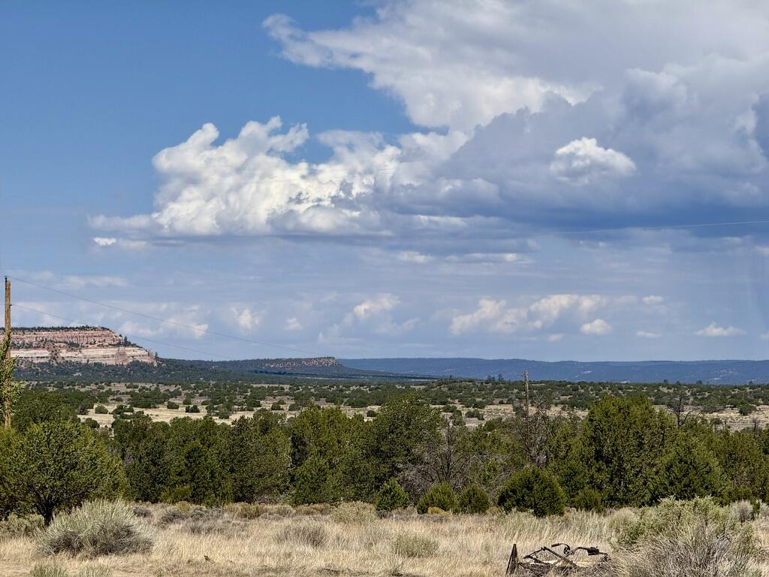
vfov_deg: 12.3
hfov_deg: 16.4
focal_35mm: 120
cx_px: 384
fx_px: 2666
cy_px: 288
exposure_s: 1/3344
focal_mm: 15.66
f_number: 2.8
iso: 50
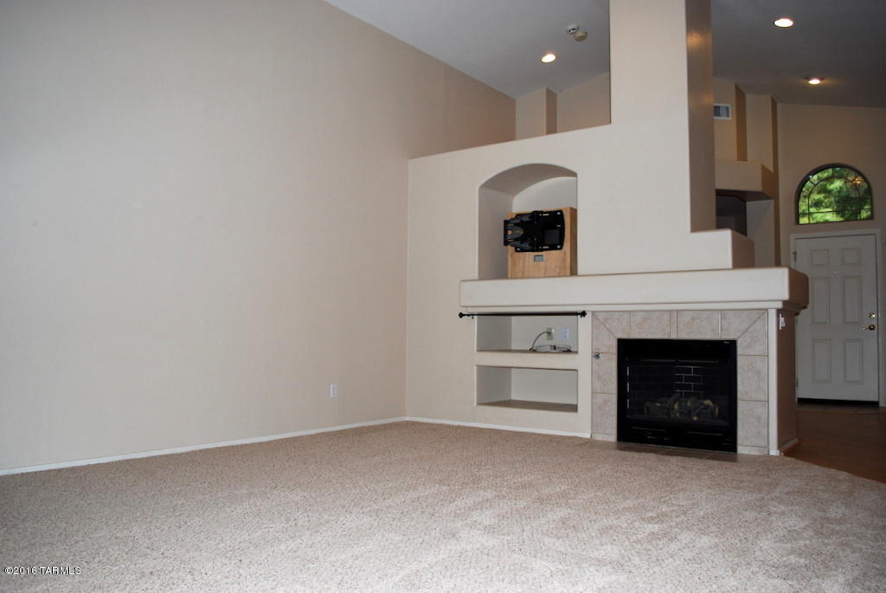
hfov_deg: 67.3
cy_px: 296
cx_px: 443
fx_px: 665
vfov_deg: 48.0
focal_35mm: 27
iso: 200
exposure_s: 1/60
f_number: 3.5
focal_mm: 18
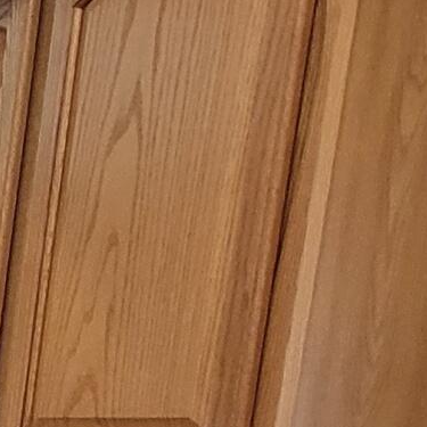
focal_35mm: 92
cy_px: 659
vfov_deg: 16.9
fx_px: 1284
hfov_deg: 9.7
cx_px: -1050
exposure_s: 1/59
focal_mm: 2.2
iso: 250
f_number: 2.2
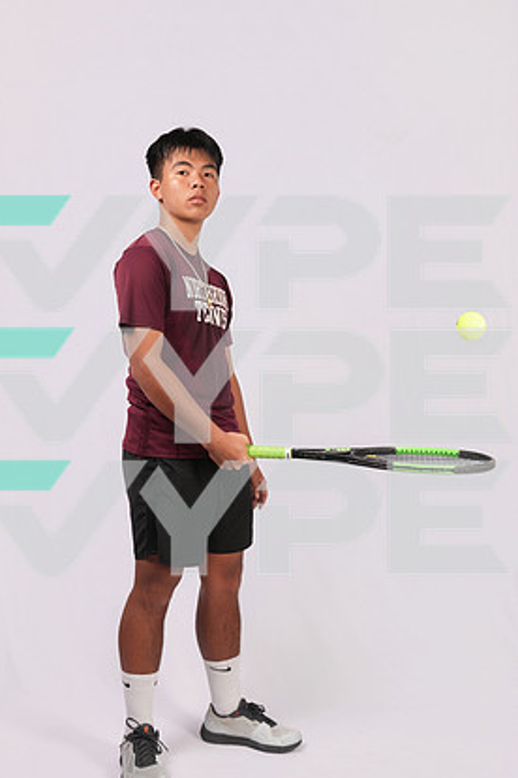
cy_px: 387
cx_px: 238
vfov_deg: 51.9
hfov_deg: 35.9
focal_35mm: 37
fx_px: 799
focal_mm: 34
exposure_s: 1/125
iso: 160
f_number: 5.6
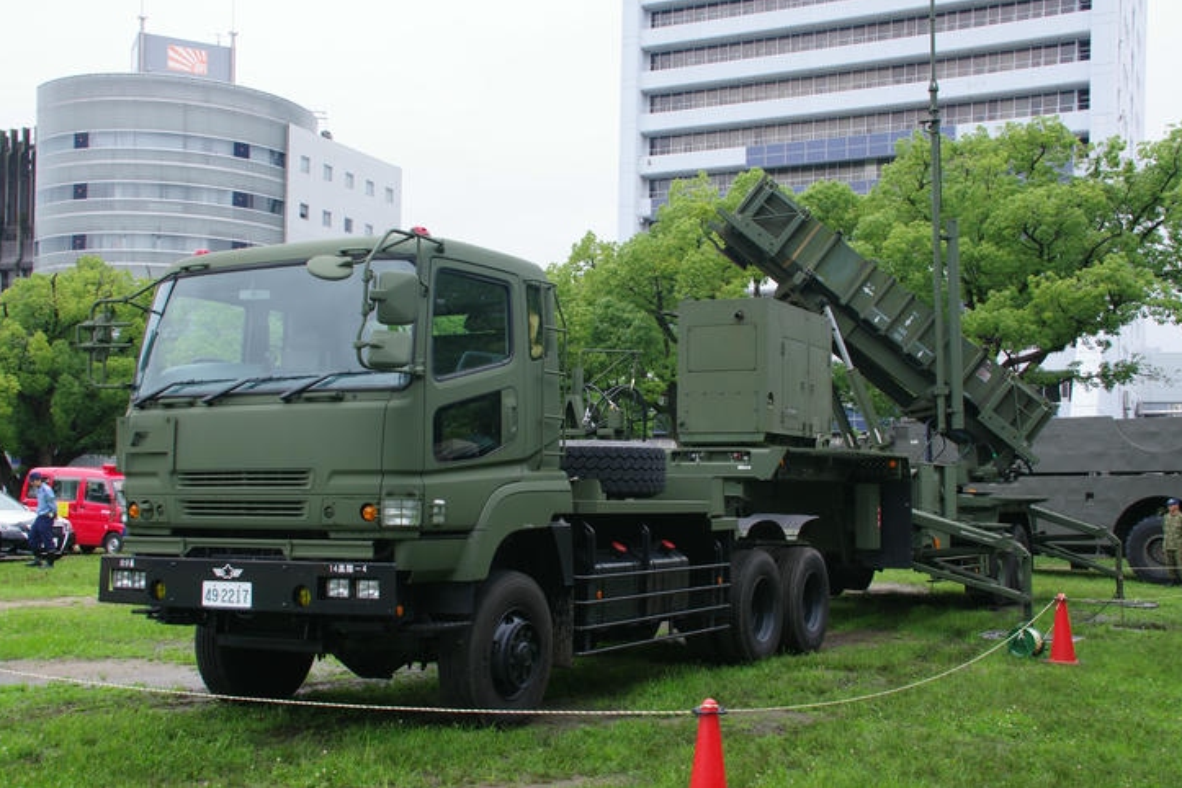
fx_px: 1445
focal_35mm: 44
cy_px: 388
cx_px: 587
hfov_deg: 44.5
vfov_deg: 30.5
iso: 500
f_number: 8
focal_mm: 28
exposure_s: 1/250
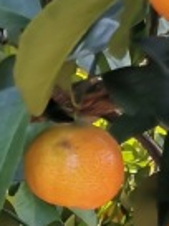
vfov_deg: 9.7
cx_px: -109
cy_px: 56
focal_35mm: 204
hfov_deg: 7.1
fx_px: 1328
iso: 50
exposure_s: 1/123
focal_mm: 5.5
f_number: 1.8
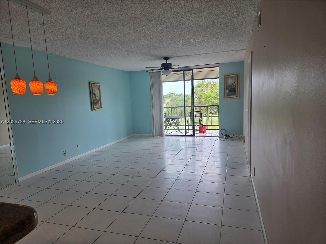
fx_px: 217
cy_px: 122
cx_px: 163
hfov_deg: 73.9
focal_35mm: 23
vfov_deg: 58.9
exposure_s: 1/136
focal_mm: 5.4
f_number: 1.8
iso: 25
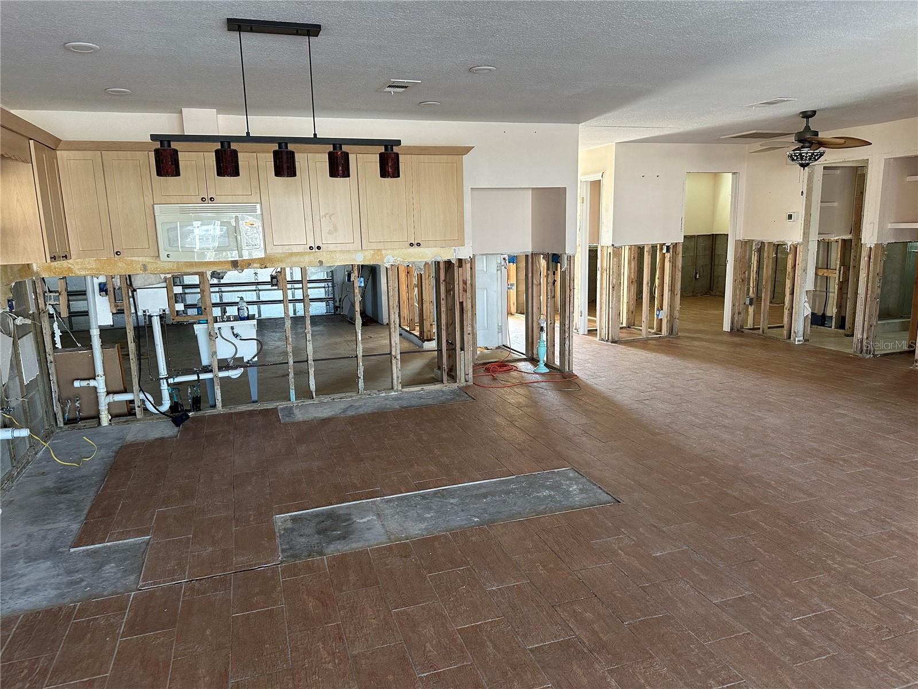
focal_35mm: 24
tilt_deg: -10.1
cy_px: 344
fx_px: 636
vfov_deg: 56.8
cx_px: 459
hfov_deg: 71.6
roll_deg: +1.0
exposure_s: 1/86
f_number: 1.78
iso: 250
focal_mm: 6.86
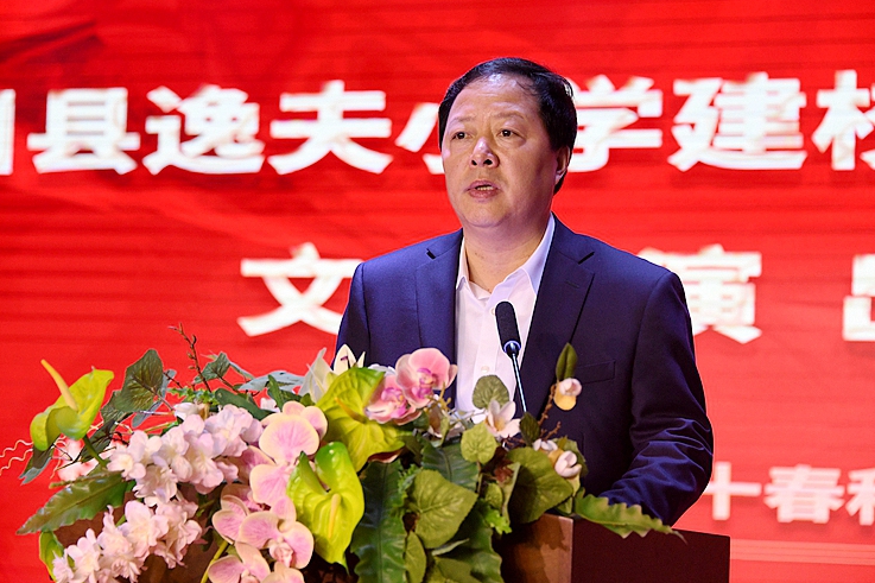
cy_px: 280
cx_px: 452
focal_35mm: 126
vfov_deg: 10.9
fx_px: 3062
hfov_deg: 16.3
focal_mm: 116
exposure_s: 1/500
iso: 2800
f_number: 5.6
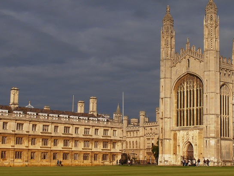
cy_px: 86
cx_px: 144
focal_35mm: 84
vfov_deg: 17.6
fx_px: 568
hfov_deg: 23.2
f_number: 11
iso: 80
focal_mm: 10.04
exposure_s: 1/200
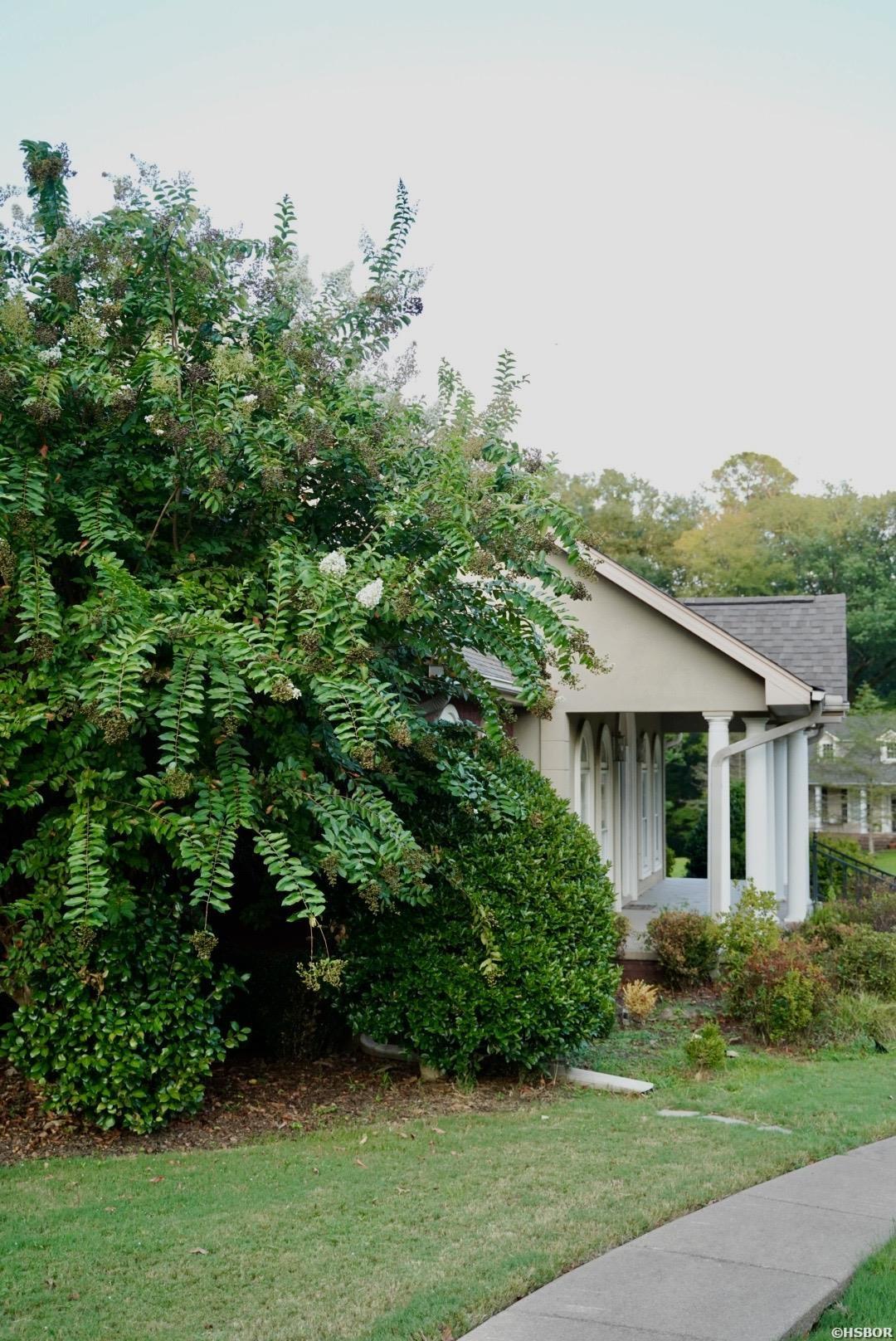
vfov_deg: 49.5
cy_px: 670
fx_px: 1453
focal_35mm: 39
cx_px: 448
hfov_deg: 34.3
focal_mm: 39
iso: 2000
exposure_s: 1/1250
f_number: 2.8
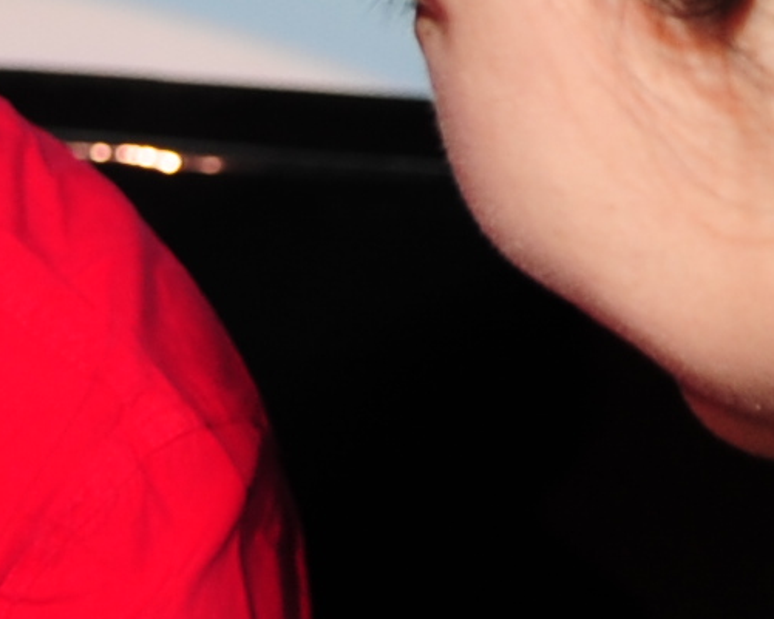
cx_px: -1380
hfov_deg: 7.7
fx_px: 5109
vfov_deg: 6.8
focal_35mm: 223
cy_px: 1000
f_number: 5.6
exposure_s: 1/60
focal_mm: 28
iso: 400
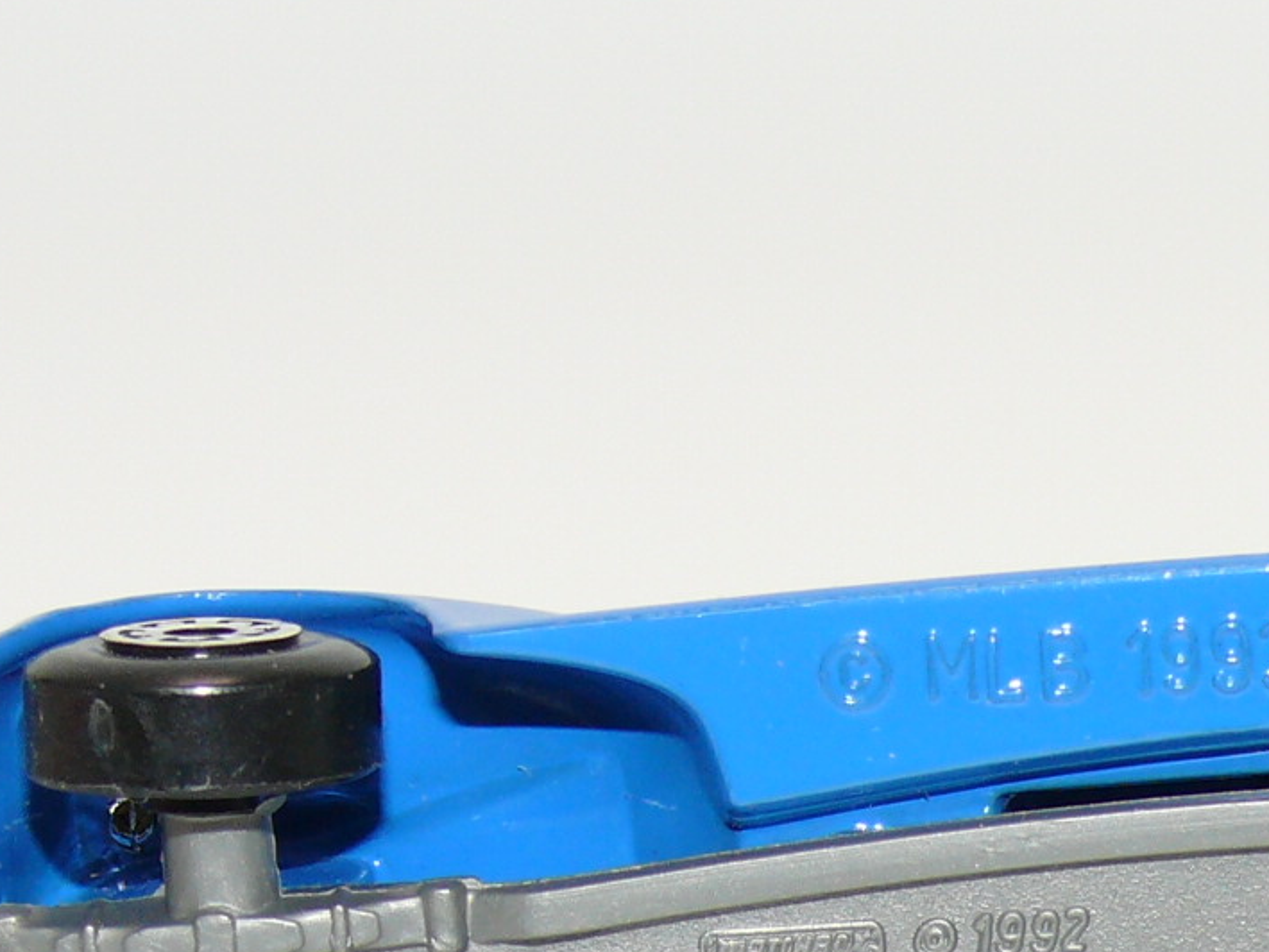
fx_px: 8030
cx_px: 1090
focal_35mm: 219
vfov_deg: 6.8
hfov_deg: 9.0
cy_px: 961
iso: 100
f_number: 4
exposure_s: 1/30
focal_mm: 13.1
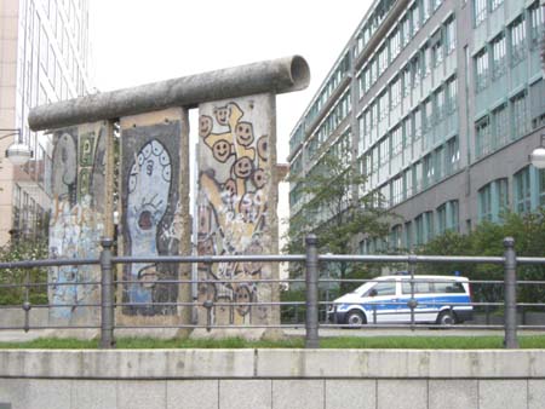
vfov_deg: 22.3
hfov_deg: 29.4
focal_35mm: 66
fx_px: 1040
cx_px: 272
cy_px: 204
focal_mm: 10.7
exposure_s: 1/1250
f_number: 5.8
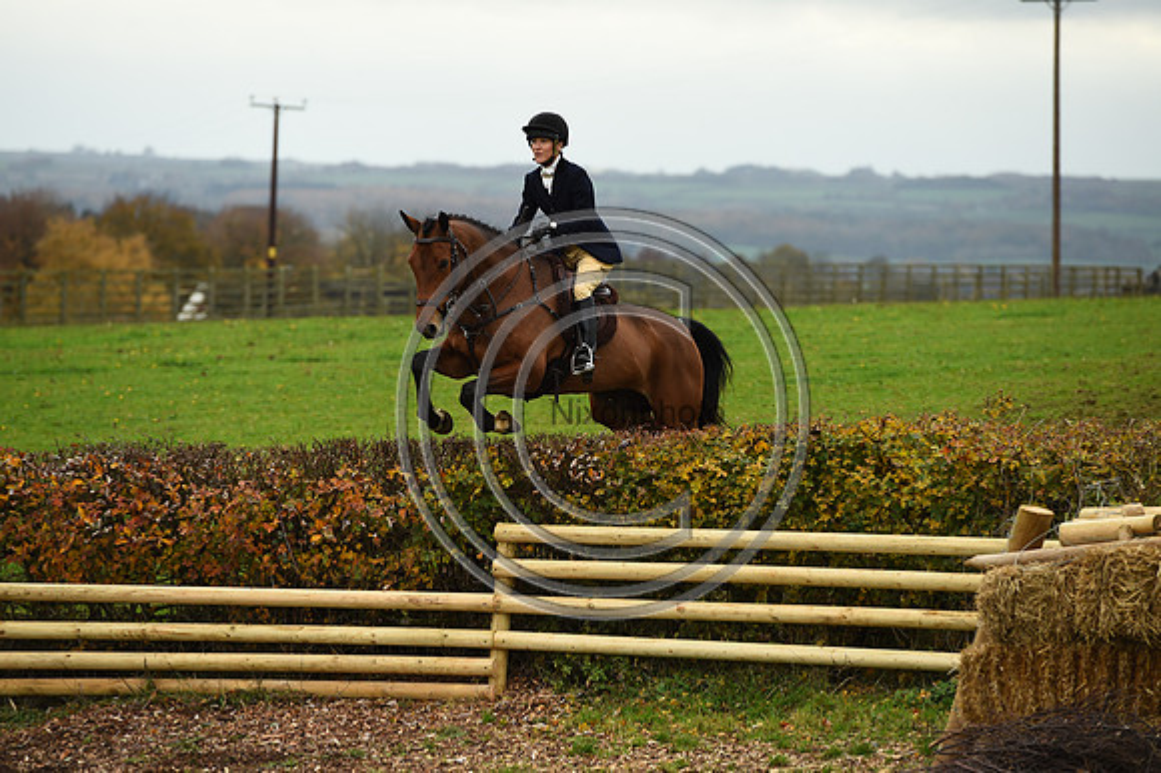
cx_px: 580
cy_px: 386
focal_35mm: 200
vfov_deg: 6.9
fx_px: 6446
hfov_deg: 10.3
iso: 640
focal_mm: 200
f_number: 5
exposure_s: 1/1000
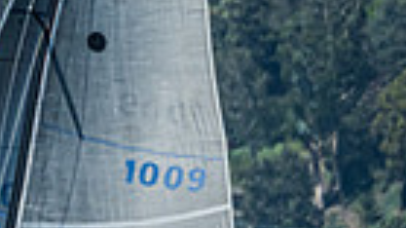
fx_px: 23918
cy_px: 507
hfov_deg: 1.0
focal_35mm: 2223
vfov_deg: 0.5
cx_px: -632
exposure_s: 1/800
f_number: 9
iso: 320
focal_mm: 400
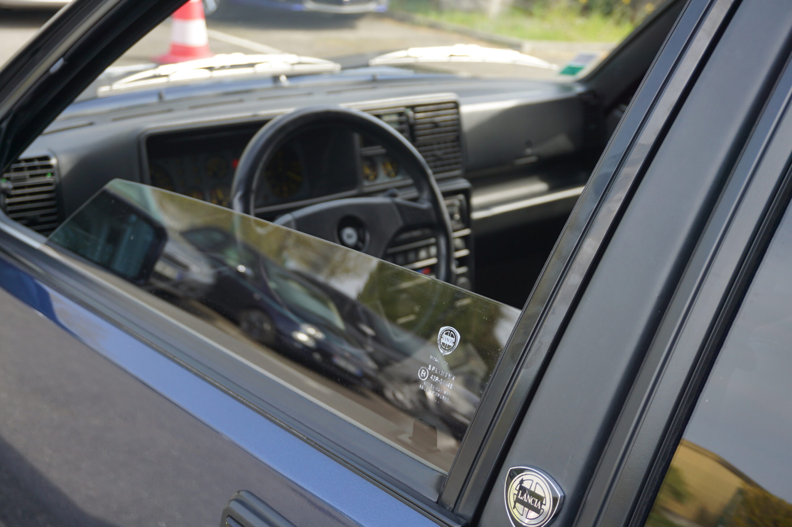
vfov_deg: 30.8
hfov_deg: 45.0
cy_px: 264
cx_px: 396
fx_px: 956
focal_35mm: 44
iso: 160
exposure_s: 1/160
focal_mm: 29
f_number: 4.5
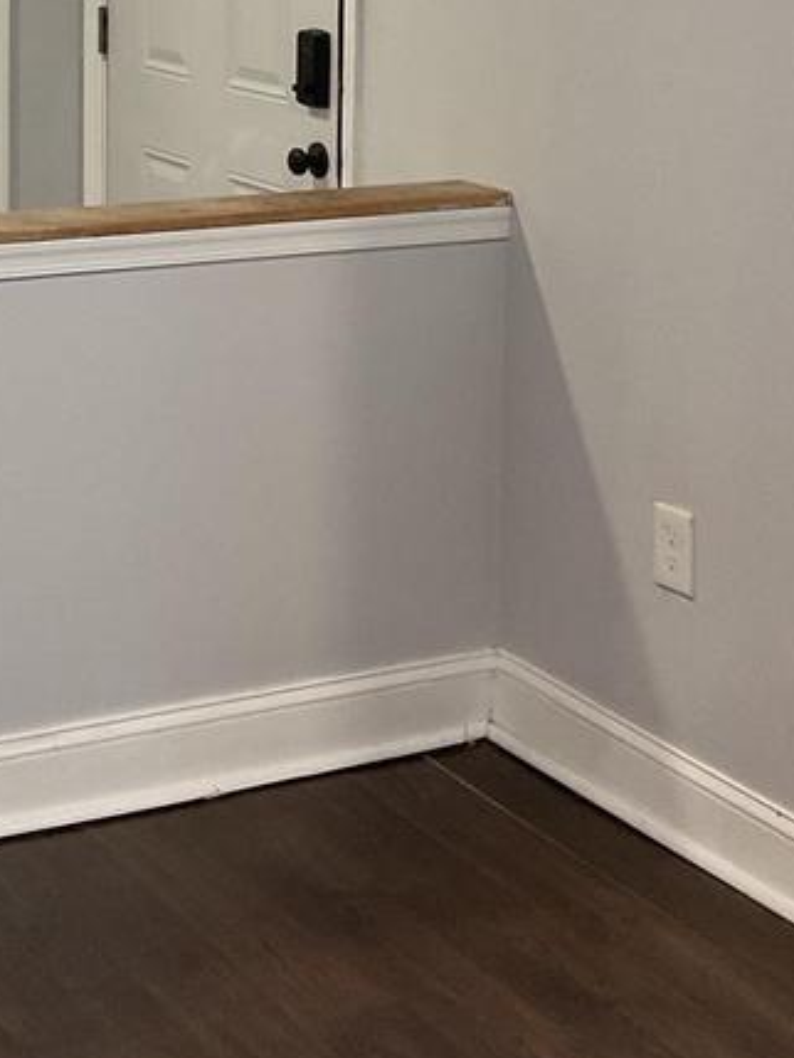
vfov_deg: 25.5
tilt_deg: -4.7
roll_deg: +1.0
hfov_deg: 19.2
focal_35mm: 73
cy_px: 20
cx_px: -123
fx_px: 2231
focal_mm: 3
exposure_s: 1/60
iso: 80
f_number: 1.8
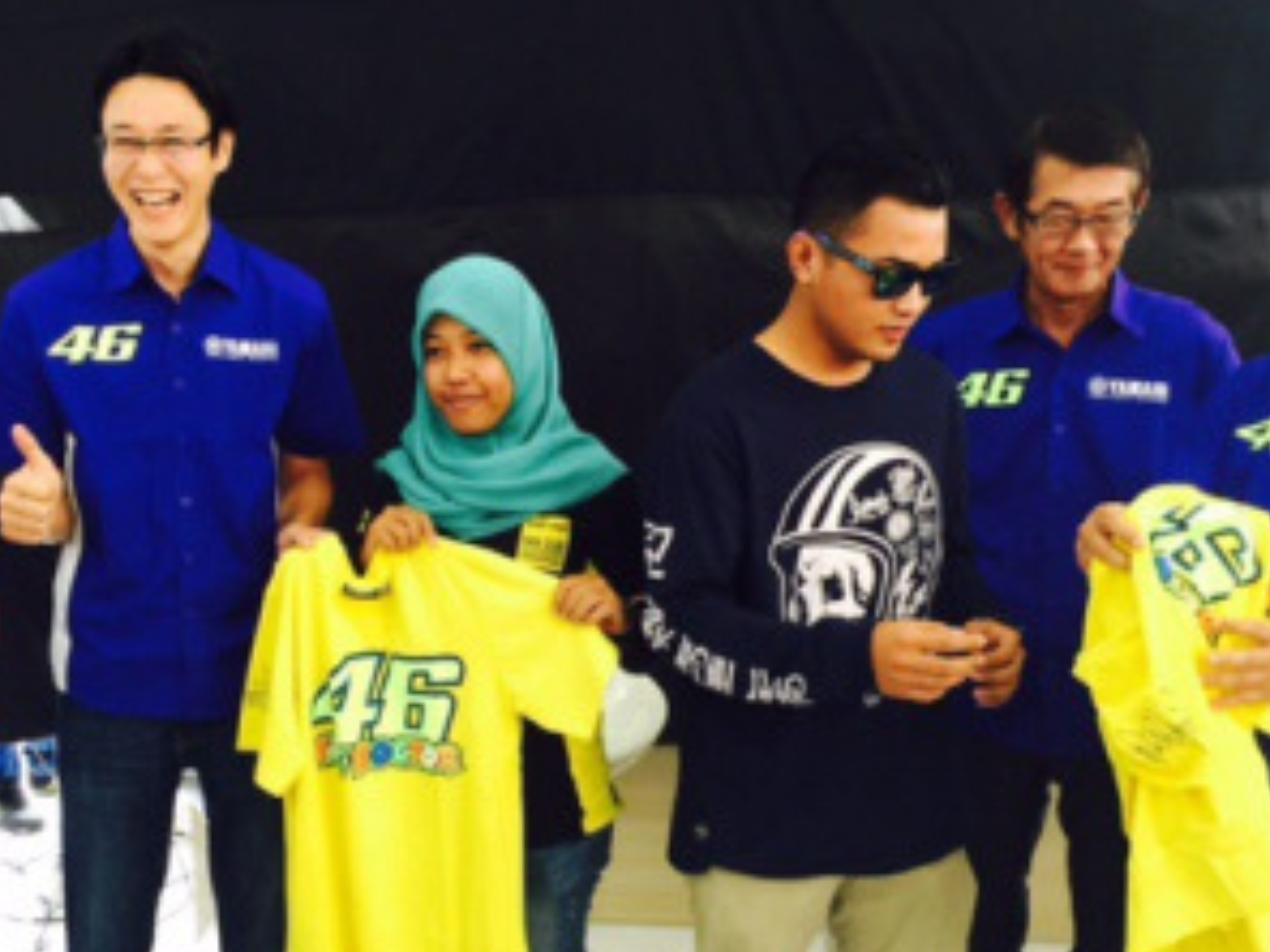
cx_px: 515
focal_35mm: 45
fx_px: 1651
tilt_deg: -12.5
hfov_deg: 41.9
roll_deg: -0.6
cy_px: 551
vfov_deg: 32.1
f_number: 2.2
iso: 50
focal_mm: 4.15
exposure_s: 1/30
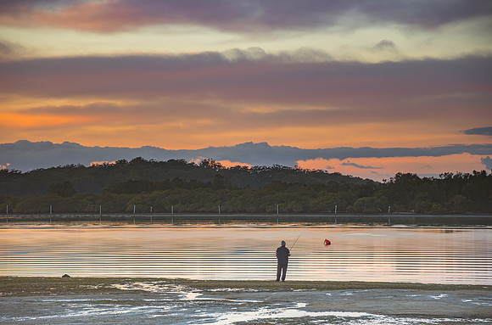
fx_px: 1718
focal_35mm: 126
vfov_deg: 10.8
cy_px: 155
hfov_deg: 16.3
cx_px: 238
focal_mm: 80
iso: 250
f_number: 4
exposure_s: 1/8
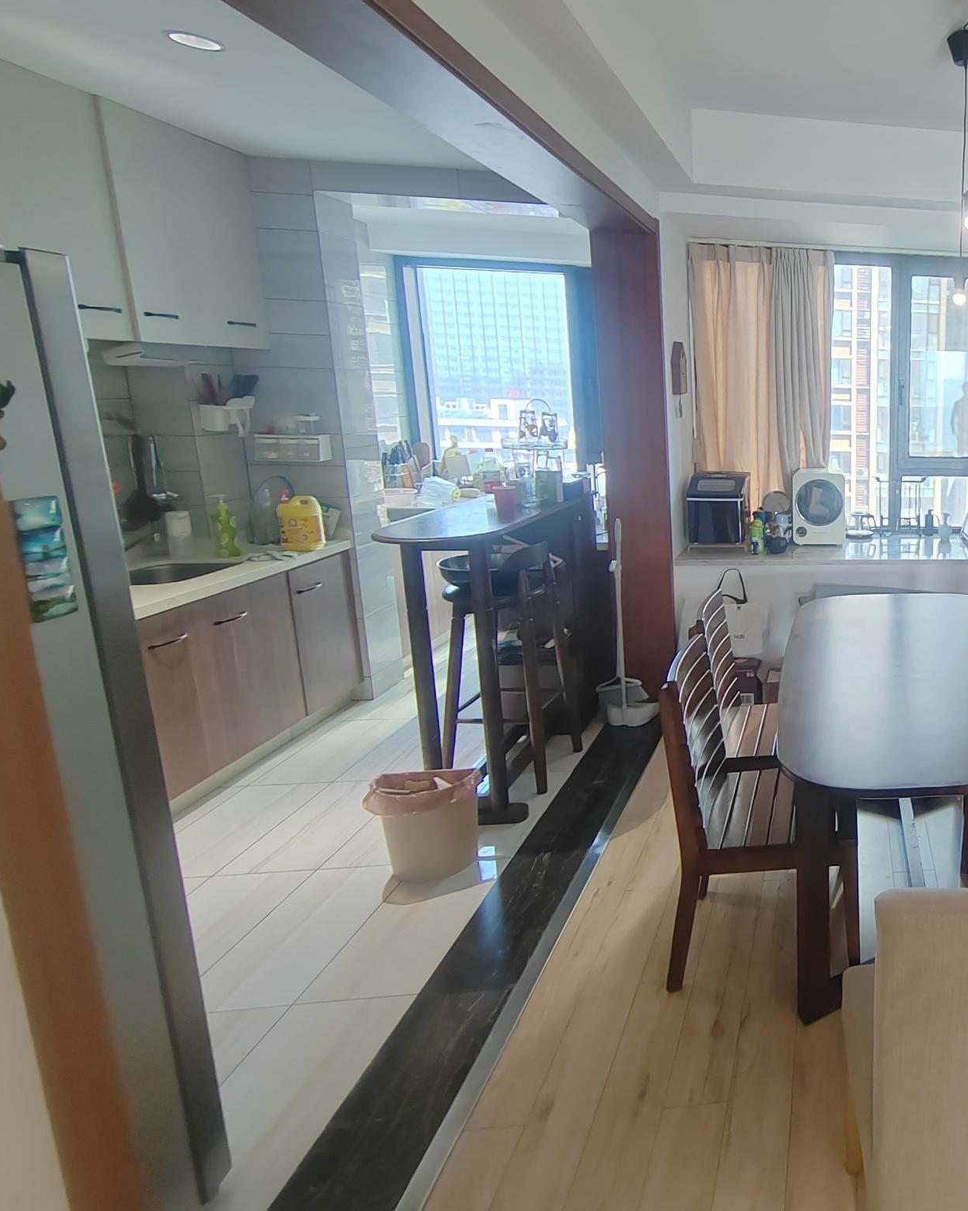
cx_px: 961
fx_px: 752
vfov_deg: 77.3
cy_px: 535
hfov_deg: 52.5
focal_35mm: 21
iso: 160
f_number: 2.2
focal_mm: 2.16
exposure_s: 1/50
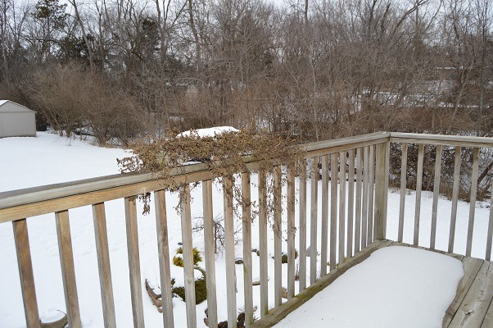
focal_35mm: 27
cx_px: 246
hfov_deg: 67.4
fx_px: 369
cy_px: 164
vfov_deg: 47.8
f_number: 6.3
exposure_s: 1/200
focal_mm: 18
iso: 100
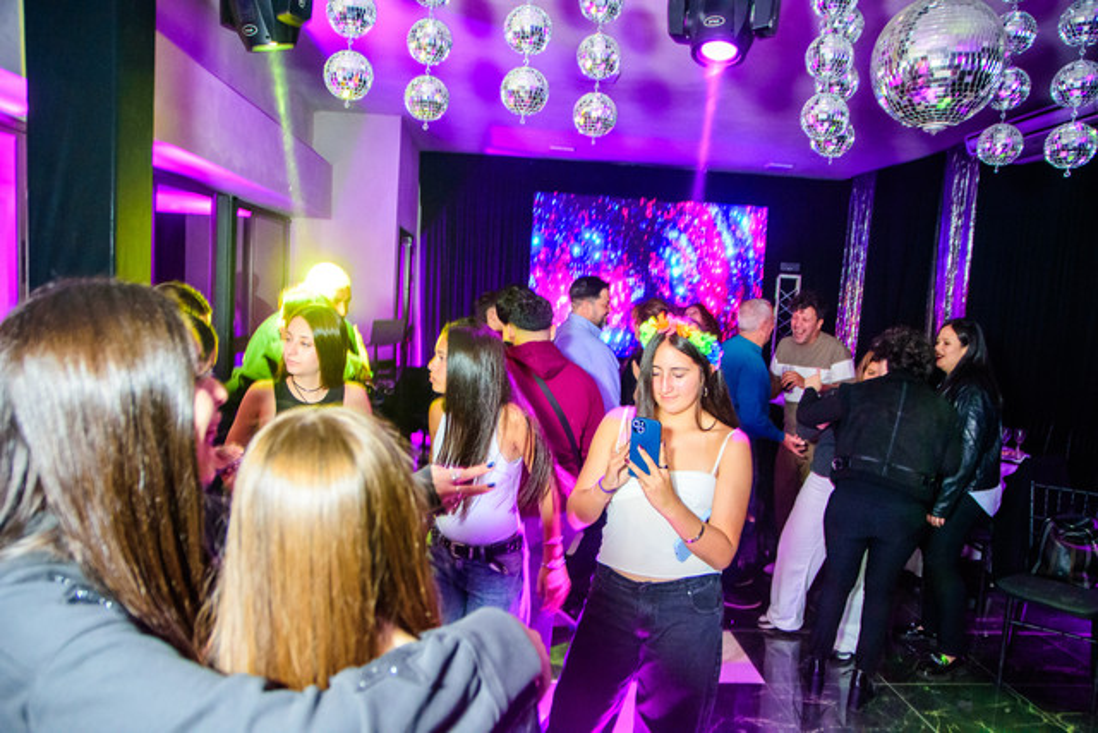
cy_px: 366
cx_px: 549
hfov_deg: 70.4
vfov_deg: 50.4
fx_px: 778
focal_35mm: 26
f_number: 3.2
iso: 2500
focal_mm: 17
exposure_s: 1/40
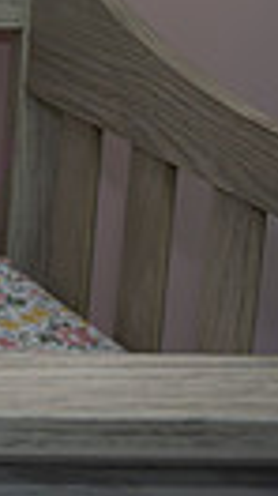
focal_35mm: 115
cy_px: -114
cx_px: -763
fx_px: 1511
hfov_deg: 7.8
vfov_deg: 17.7
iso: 800
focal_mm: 24
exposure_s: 1/320
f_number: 4
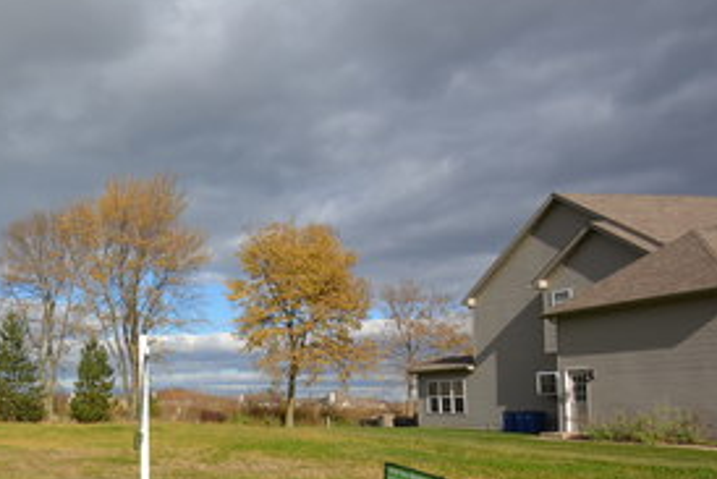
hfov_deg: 44.3
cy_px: 335
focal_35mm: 35
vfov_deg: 37.3
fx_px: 697
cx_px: -34
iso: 100
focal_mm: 10
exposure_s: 1/320
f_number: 9
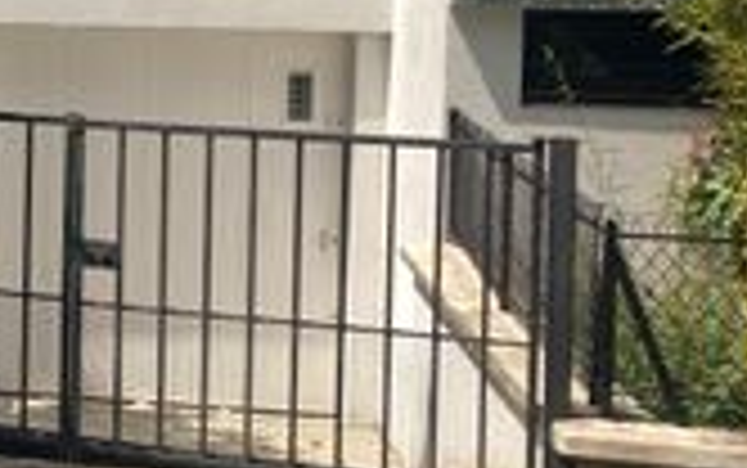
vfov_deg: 12.1
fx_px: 2180
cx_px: -544
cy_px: 14
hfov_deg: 16.6
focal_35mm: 107
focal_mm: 3.99
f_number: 1.8
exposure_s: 1/1600
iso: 20
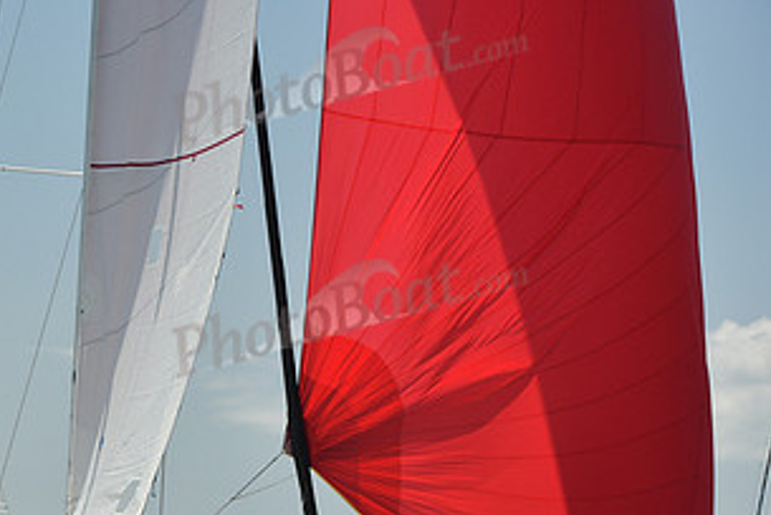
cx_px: 43
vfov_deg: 10.3
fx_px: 2851
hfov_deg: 15.2
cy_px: 478
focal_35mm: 133
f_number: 8
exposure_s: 1/640
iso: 320
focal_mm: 70
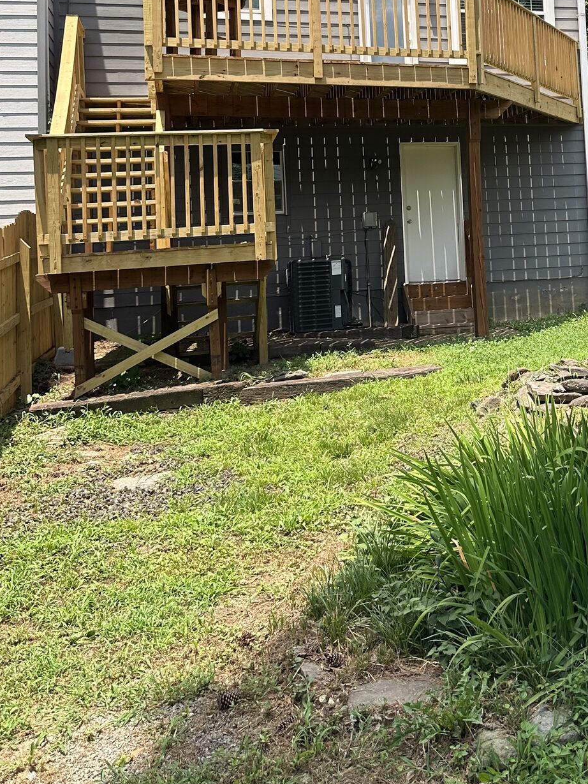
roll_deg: +2.4
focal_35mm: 45
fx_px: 1019
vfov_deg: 40.6
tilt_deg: +5.7
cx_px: 538
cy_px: 174
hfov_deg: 30.6
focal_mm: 6.86
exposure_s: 1/2252
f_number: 1.78
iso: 80
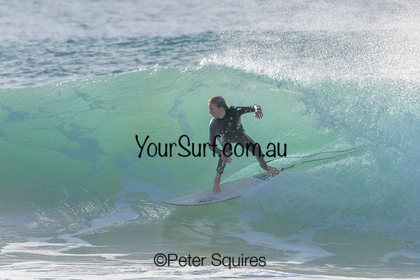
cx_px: 210
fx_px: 9335
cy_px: 140
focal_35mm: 800
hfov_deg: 2.6
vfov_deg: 1.7
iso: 1100
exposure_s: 1/2000
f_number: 11
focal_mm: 800
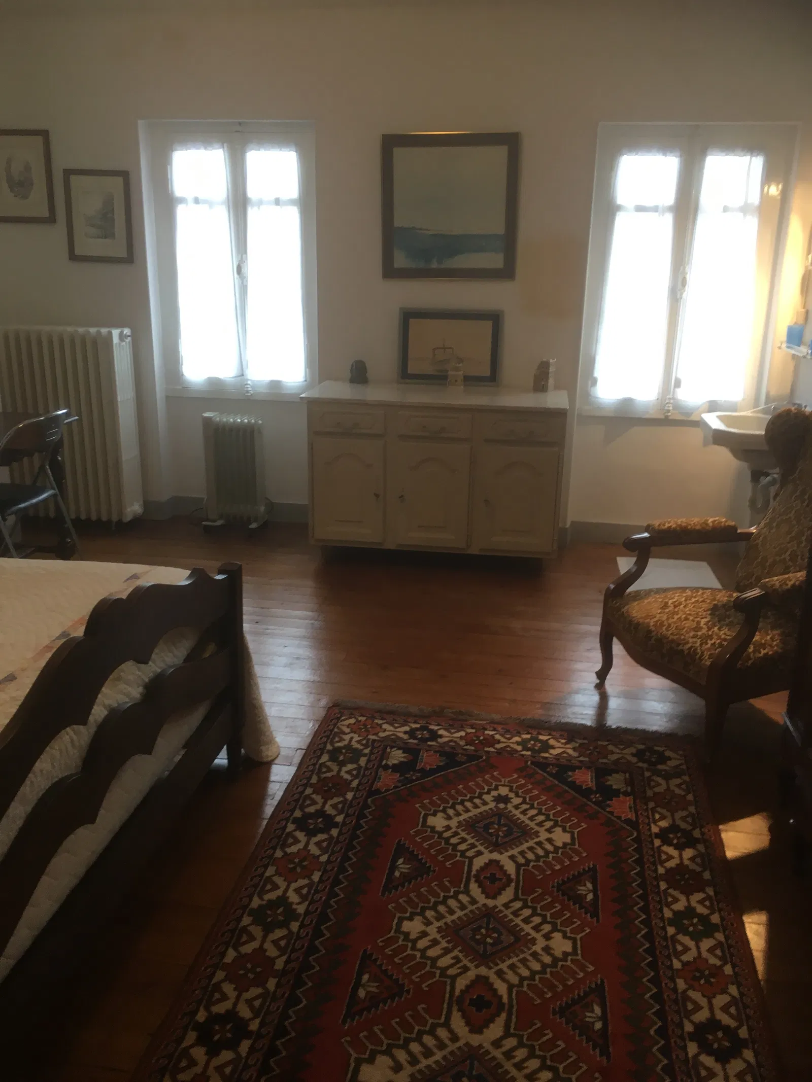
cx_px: 406
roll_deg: -1.2
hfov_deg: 48.2
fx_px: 907
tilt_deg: -16.1
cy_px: 541
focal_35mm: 29
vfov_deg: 61.7
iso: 64
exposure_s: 1/33
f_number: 2.2
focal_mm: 4.15
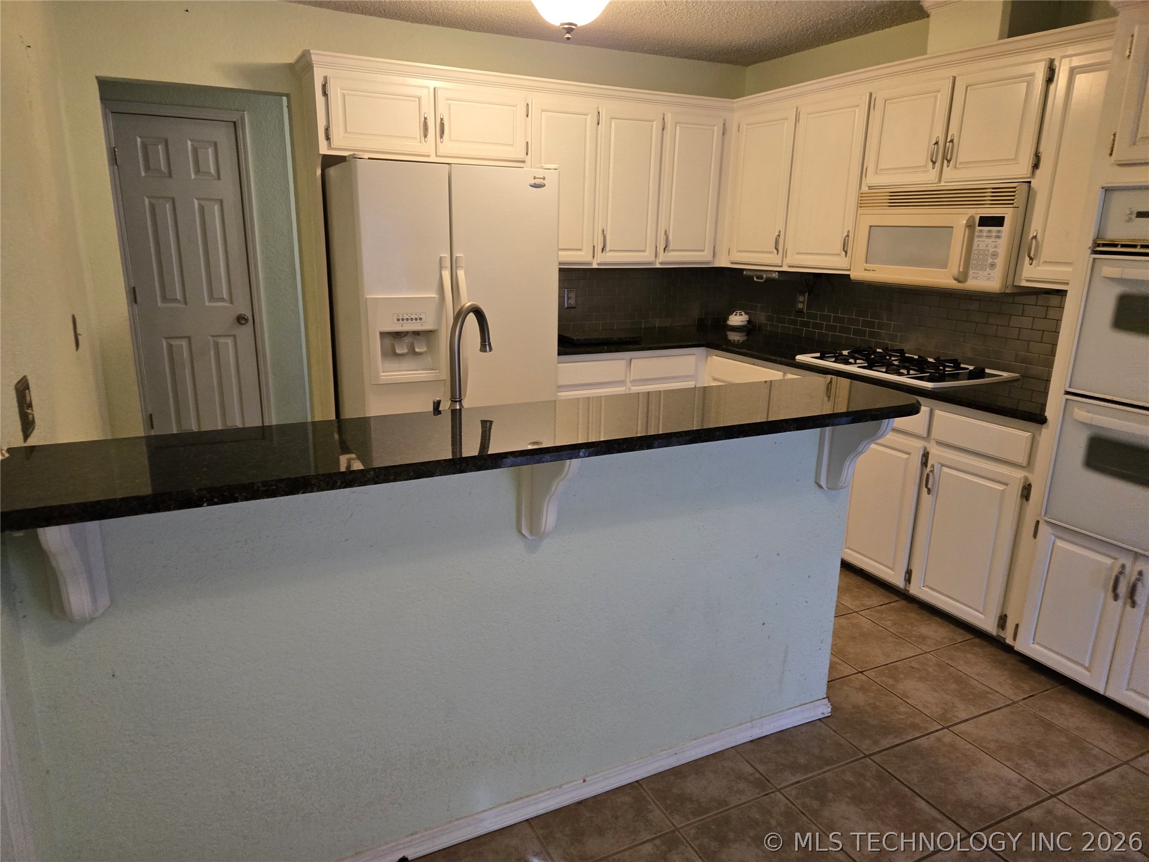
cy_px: 431
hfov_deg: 73.9
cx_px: 574
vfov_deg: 58.9
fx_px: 763
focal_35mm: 23
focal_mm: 5.4
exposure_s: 1/120
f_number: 1.8
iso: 500
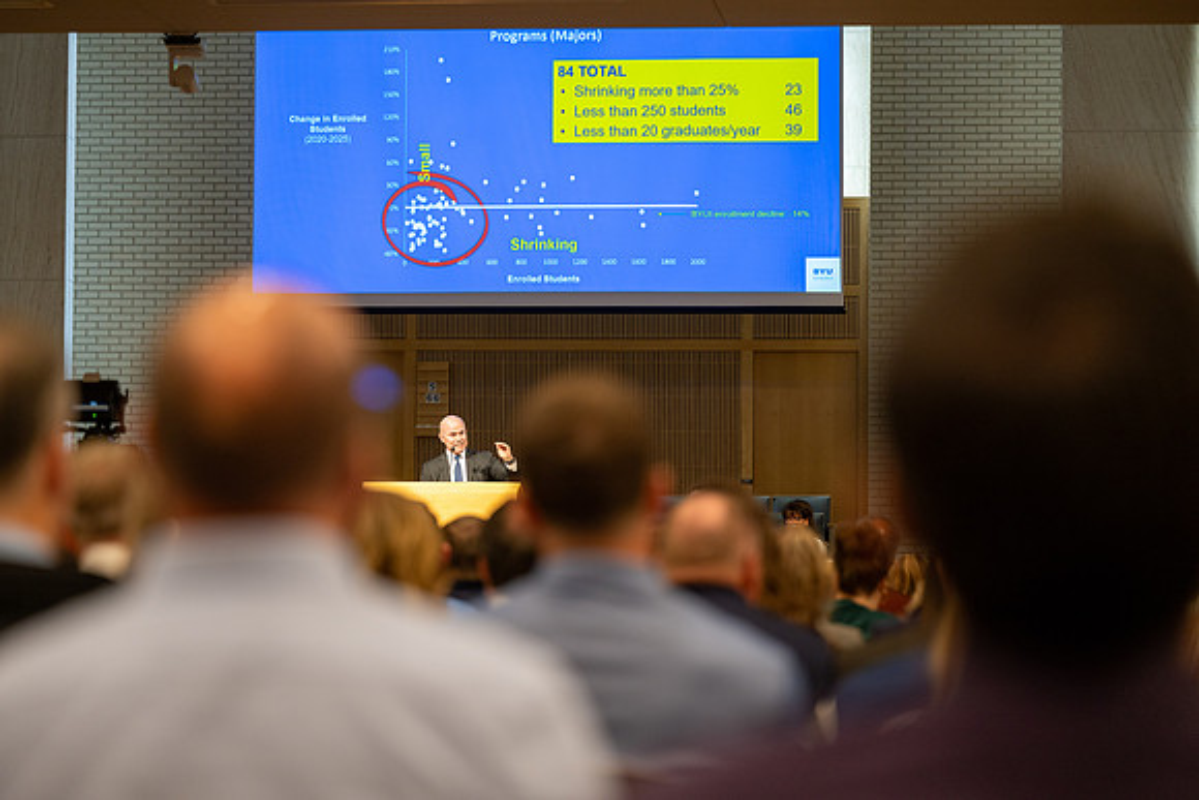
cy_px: 400
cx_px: 600
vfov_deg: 11.9
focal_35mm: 115
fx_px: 3831
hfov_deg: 17.8
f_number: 2.8
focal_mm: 115
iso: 400
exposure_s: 1/125
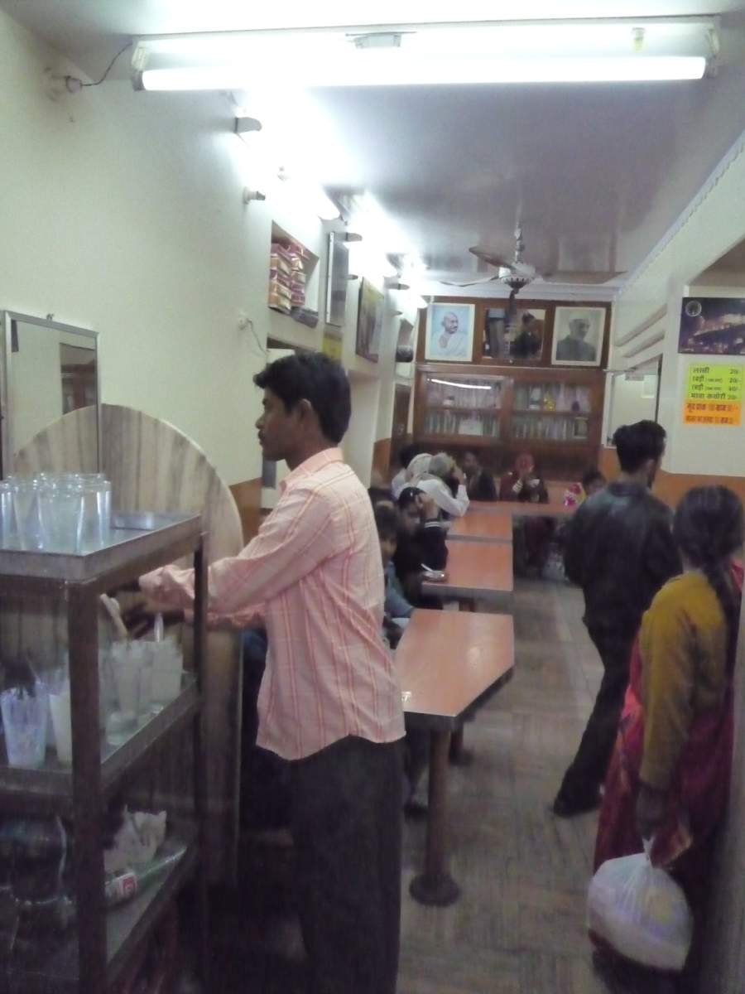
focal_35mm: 25
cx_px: 372
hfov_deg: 54.9
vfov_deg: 69.4
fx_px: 717
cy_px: 497
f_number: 2.8
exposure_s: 1/100
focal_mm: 4.4
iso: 1600
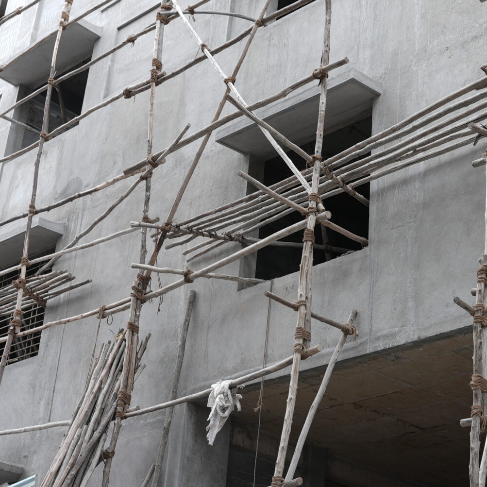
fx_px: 1210
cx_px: 393
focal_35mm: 76
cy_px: 151
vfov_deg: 22.6
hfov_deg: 22.4
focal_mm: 35
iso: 64
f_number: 2.5
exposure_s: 1/125
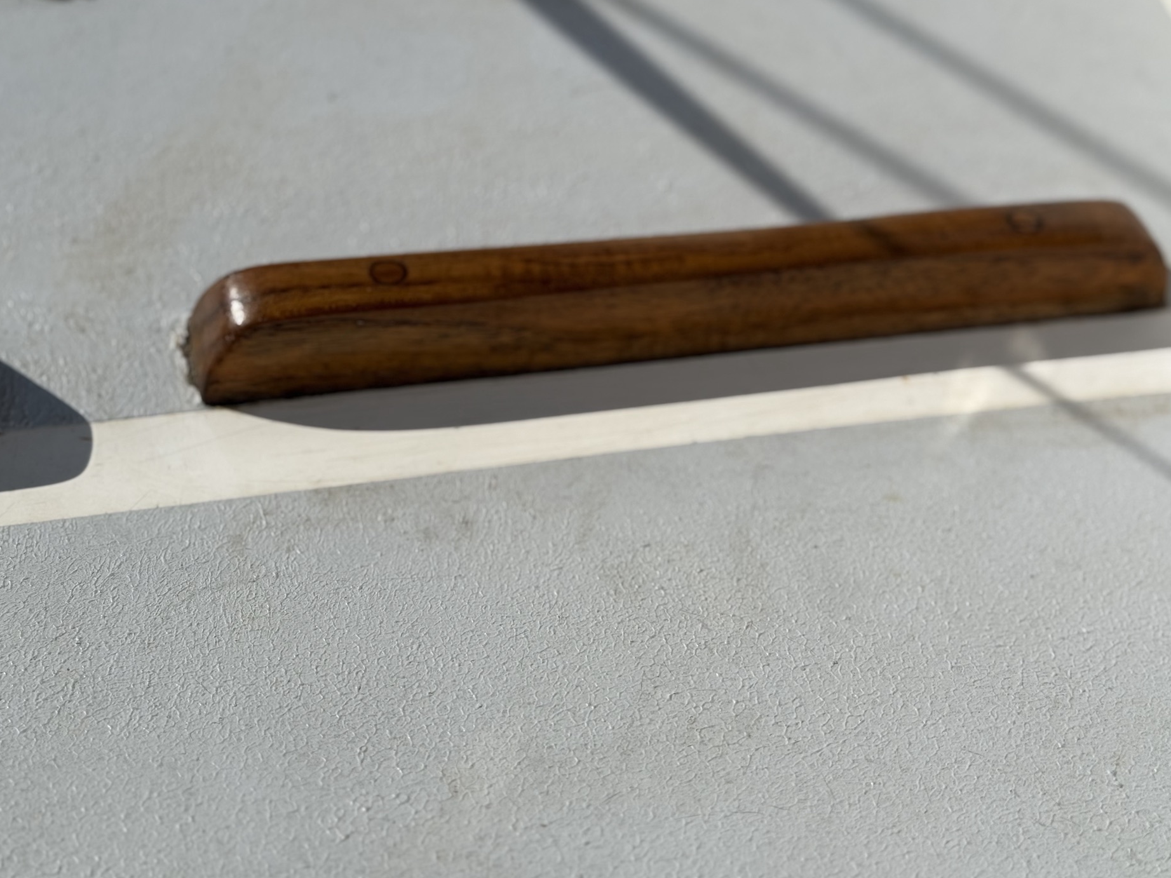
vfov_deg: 29.1
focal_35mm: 50
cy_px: 439
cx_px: 602
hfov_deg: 38.2
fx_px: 1691
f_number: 1.78
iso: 50
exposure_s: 1/11364
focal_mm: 6.76
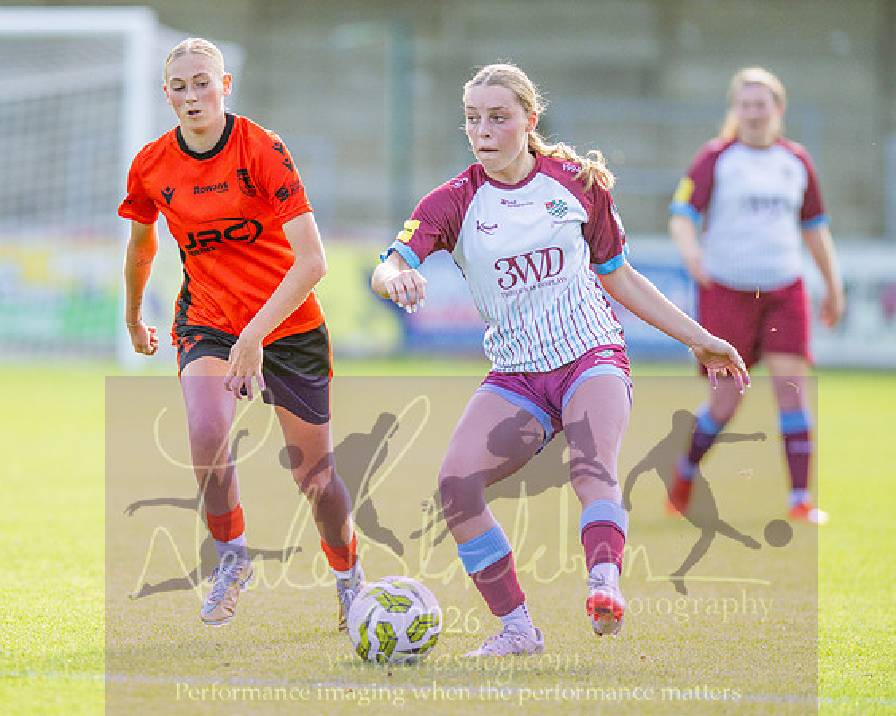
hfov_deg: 4.5
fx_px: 11307
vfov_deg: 3.6
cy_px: 336
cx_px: 278
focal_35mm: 427
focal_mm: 300
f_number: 2.8
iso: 1100
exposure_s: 1/3200
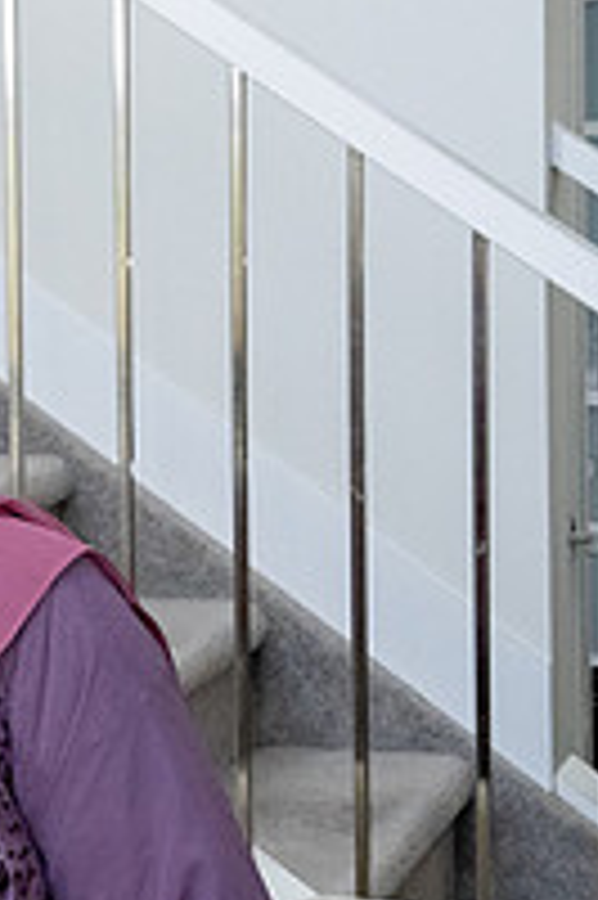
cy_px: 430
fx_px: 2970
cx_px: -571
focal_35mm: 119
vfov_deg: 17.2
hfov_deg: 10.6
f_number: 10
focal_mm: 41
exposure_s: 1/160
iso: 6400
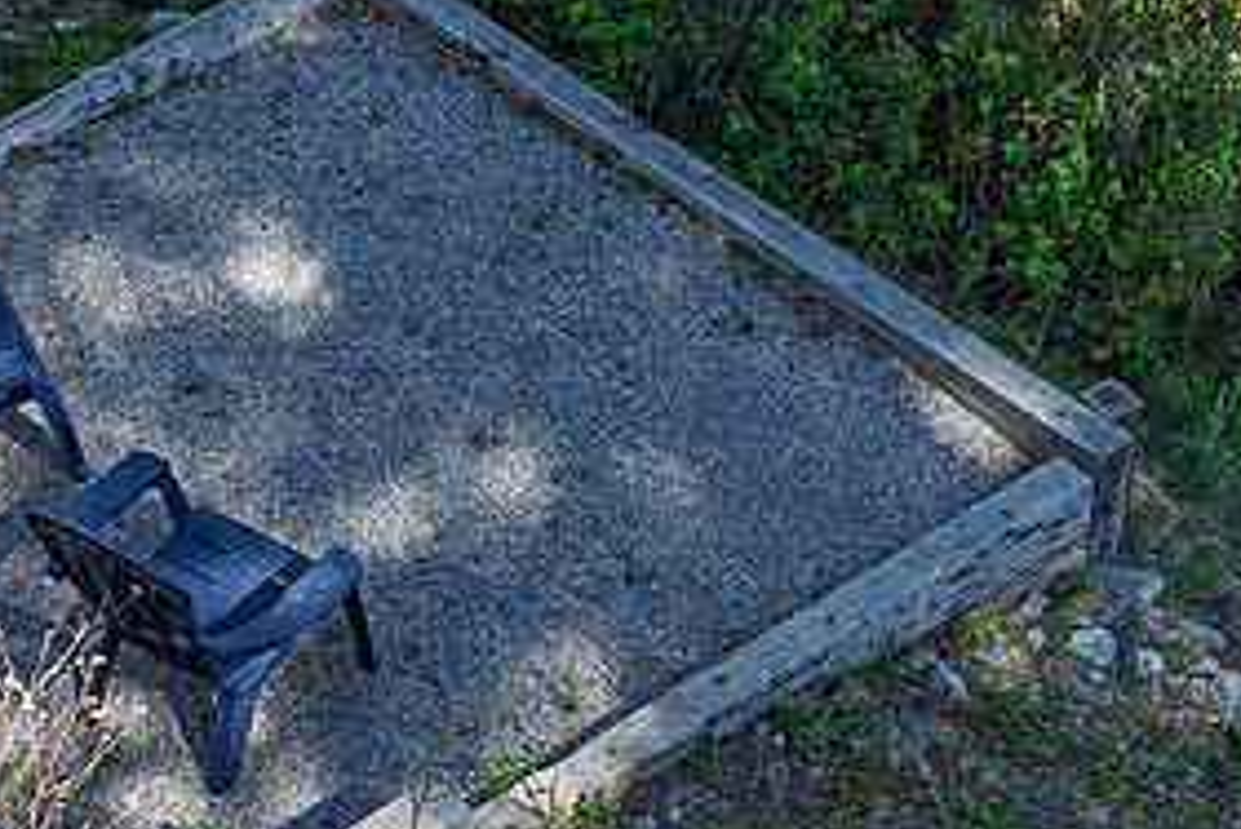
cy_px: 313
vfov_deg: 15.4
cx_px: 589
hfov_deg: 22.9
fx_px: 3069
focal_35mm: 89
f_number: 13
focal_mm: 43
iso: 400
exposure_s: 1/60
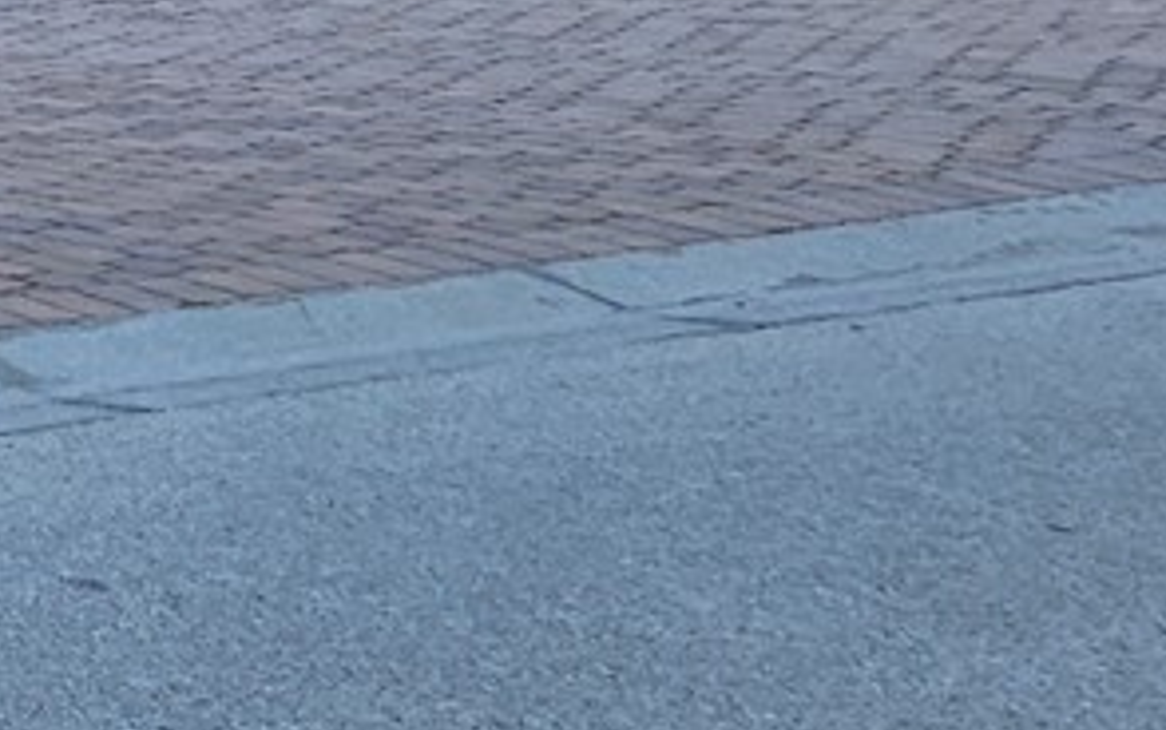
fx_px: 2384
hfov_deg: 16.2
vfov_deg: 15.8
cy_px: -421
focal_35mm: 75
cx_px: -1471
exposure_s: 1/2701
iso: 50
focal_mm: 2.2
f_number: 2.2
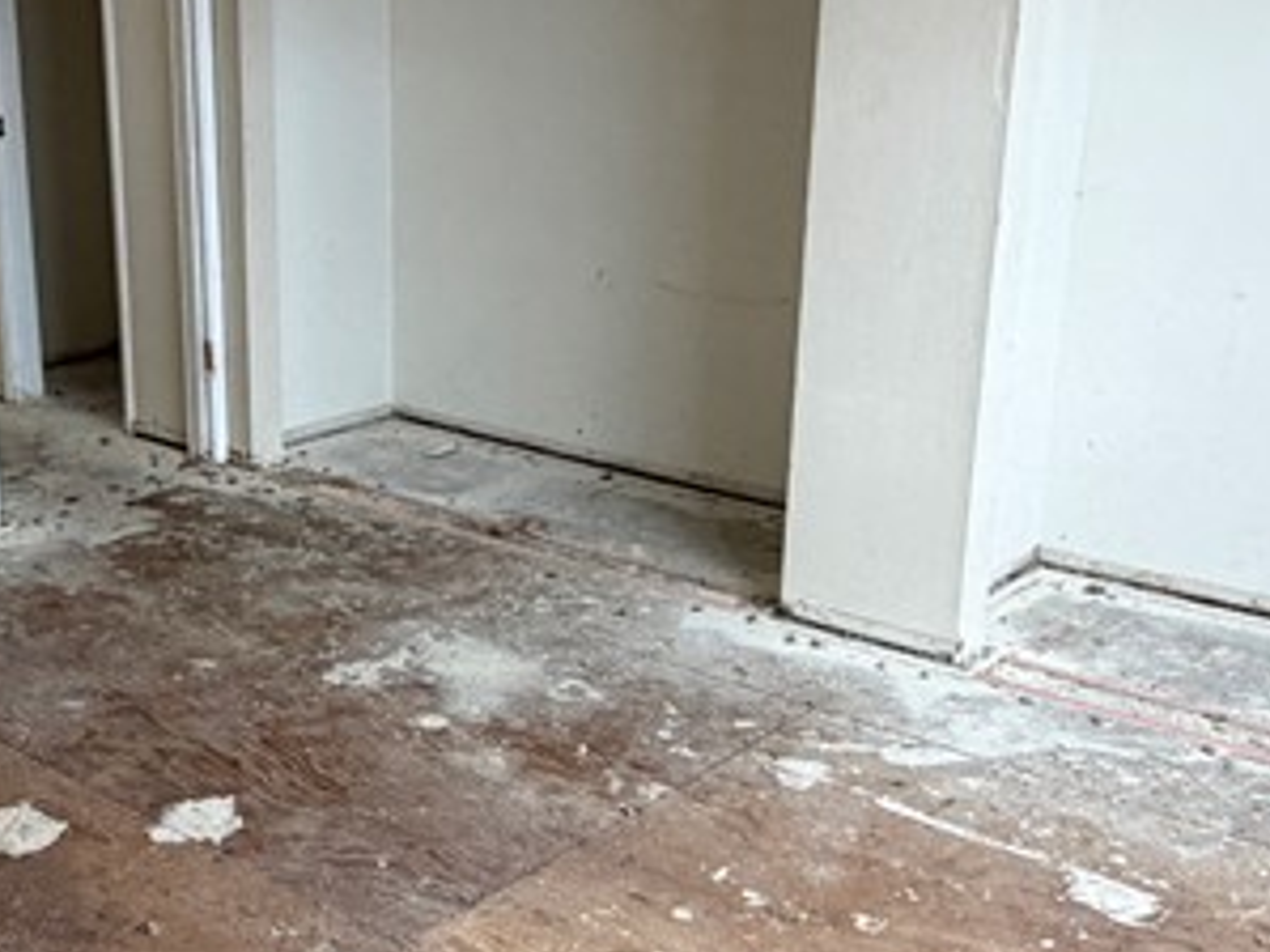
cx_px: 408
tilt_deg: -18.1
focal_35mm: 48
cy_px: 531
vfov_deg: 30.2
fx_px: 1760
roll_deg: +1.0
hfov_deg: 39.1
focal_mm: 2.22
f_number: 2.2
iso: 250
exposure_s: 1/121
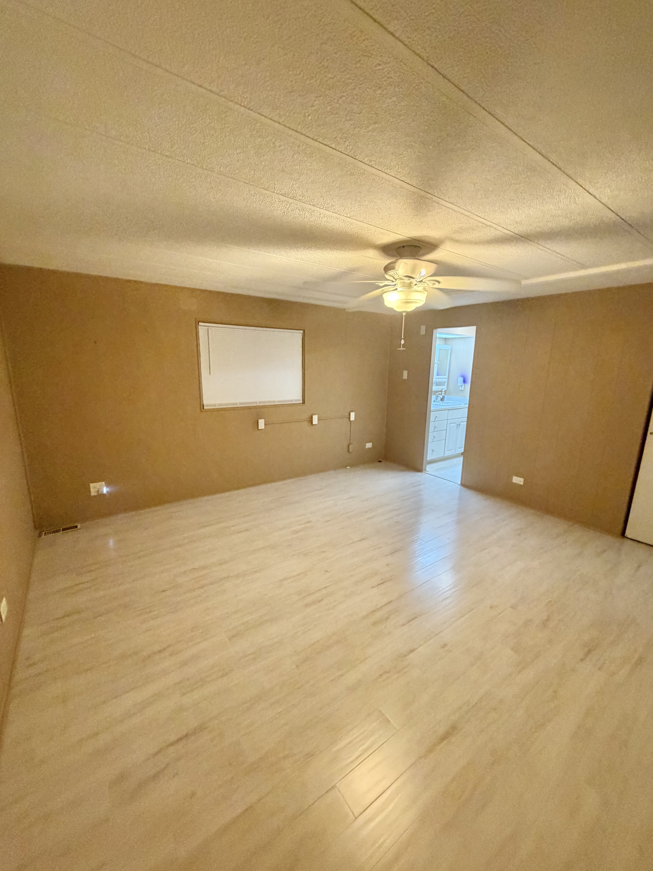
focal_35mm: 14
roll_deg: -0.9
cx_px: 326
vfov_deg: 102.1
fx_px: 352
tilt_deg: -10.9
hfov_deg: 85.7
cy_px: 436
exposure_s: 1/60
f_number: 2.2
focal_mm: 2.22
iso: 400
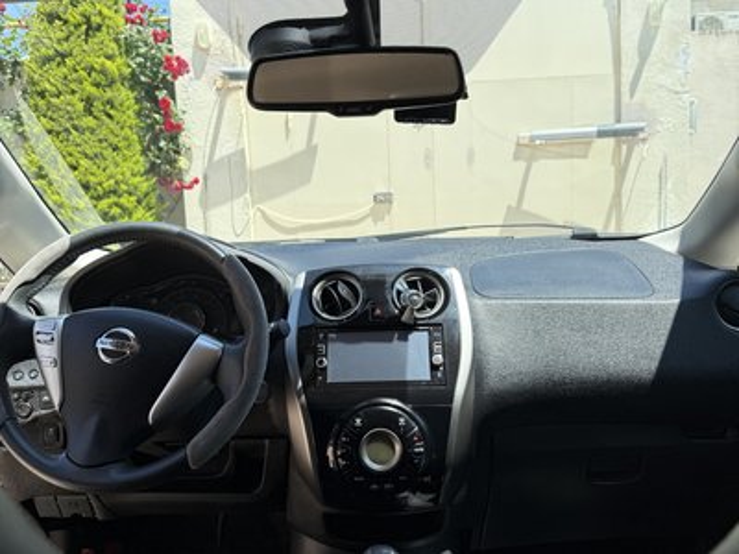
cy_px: 277
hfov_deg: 71.6
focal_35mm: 24
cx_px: 370
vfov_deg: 56.8
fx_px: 512
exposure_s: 1/1585
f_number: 1.78
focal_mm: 6.76
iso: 80
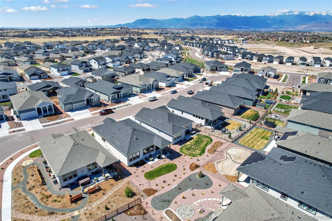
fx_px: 203
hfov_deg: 78.6
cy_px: 110
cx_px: 166
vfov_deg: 57.2
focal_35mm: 22
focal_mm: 8.38
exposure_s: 1/2500
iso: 120
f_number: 2.8
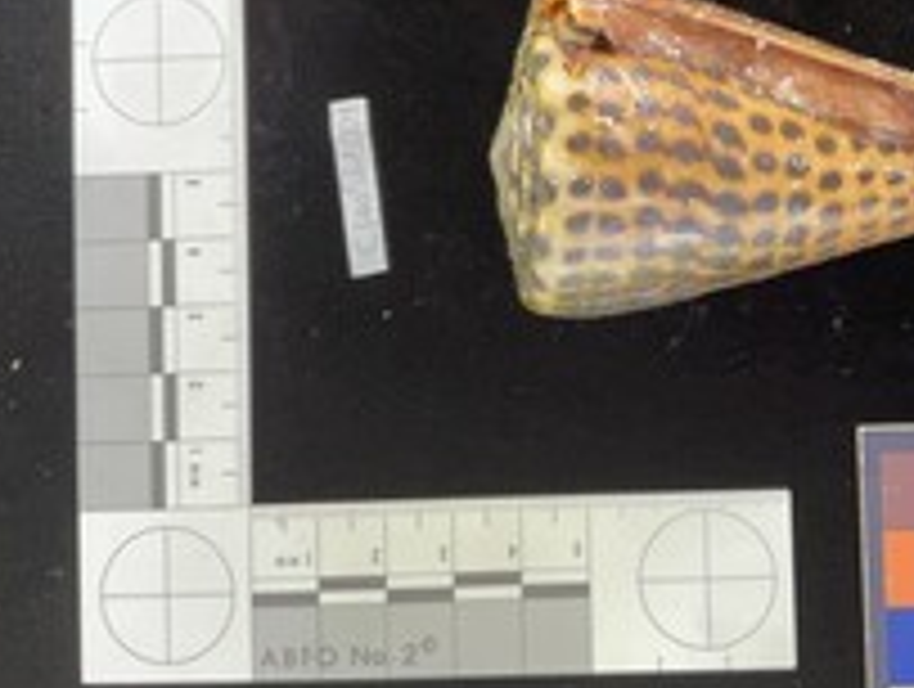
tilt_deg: -89.0
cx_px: 716
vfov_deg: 29.1
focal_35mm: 50
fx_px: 1323
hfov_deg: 36.9
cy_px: 250
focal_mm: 3
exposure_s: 1/50
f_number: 1.8
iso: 80
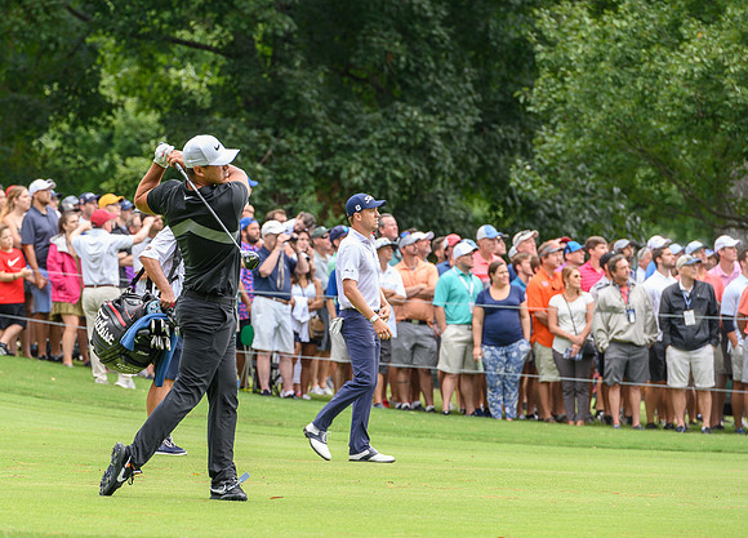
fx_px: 6164
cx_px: 249
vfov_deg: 5.0
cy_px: 293
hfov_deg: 6.9
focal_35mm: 290
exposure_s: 1/200
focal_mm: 200
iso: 800
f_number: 5
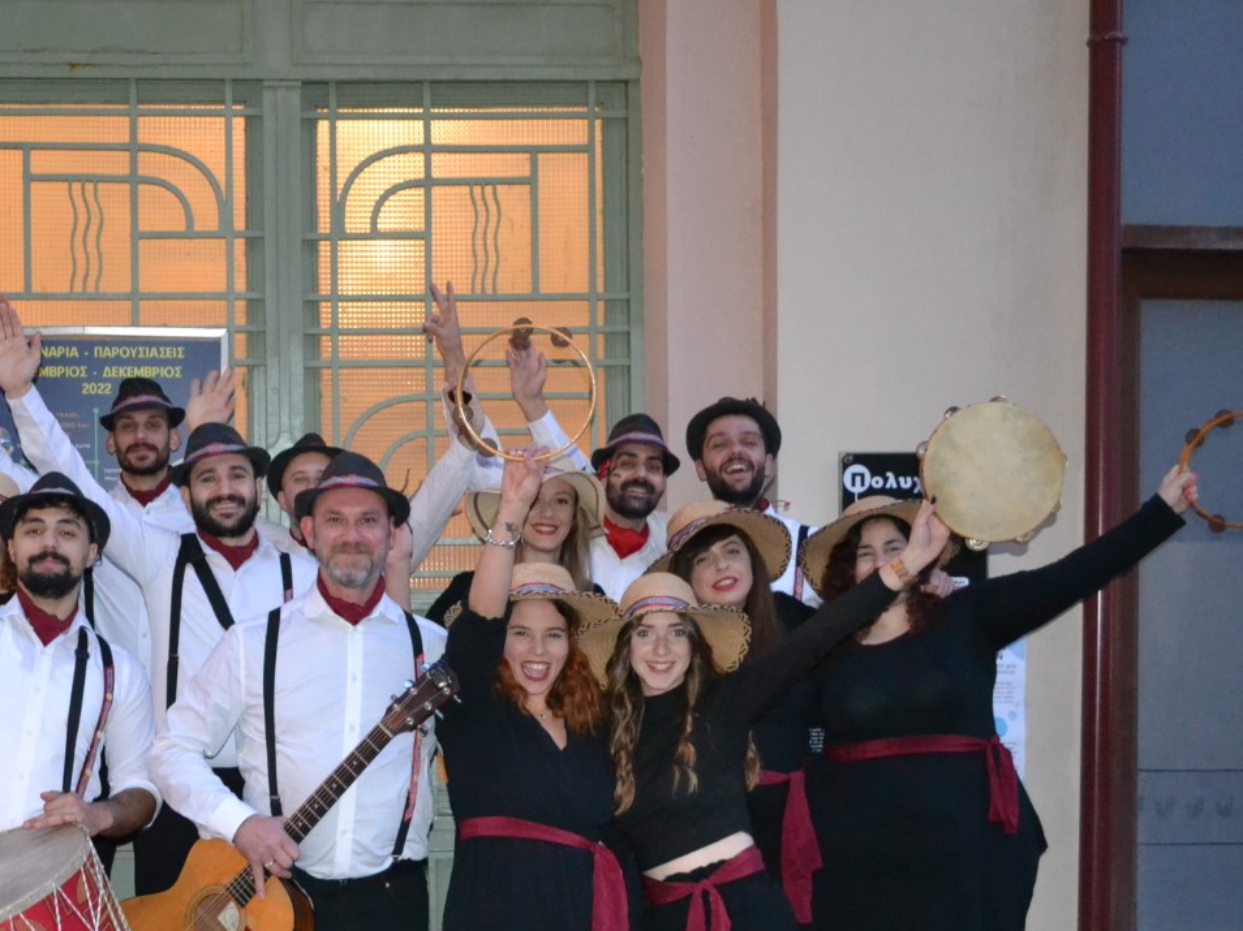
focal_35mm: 49
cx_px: 319
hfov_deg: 38.0
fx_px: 1759
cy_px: 641
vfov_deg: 29.4
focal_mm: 20
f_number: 3.8
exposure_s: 1/60
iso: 3200
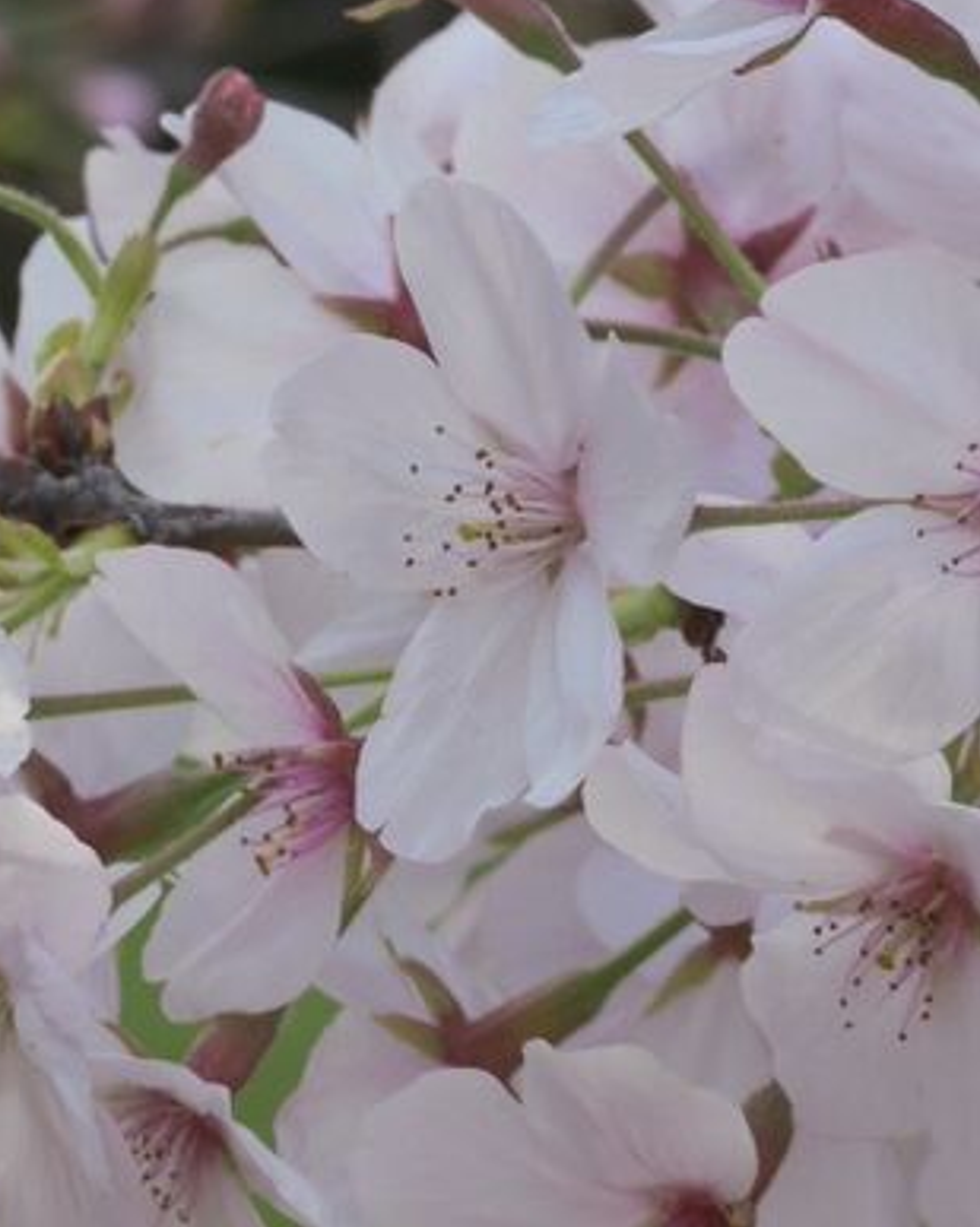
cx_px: -328
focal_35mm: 352
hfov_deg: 4.4
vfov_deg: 5.5
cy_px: -609
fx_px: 12766
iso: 250
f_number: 11
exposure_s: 1/125
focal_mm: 69
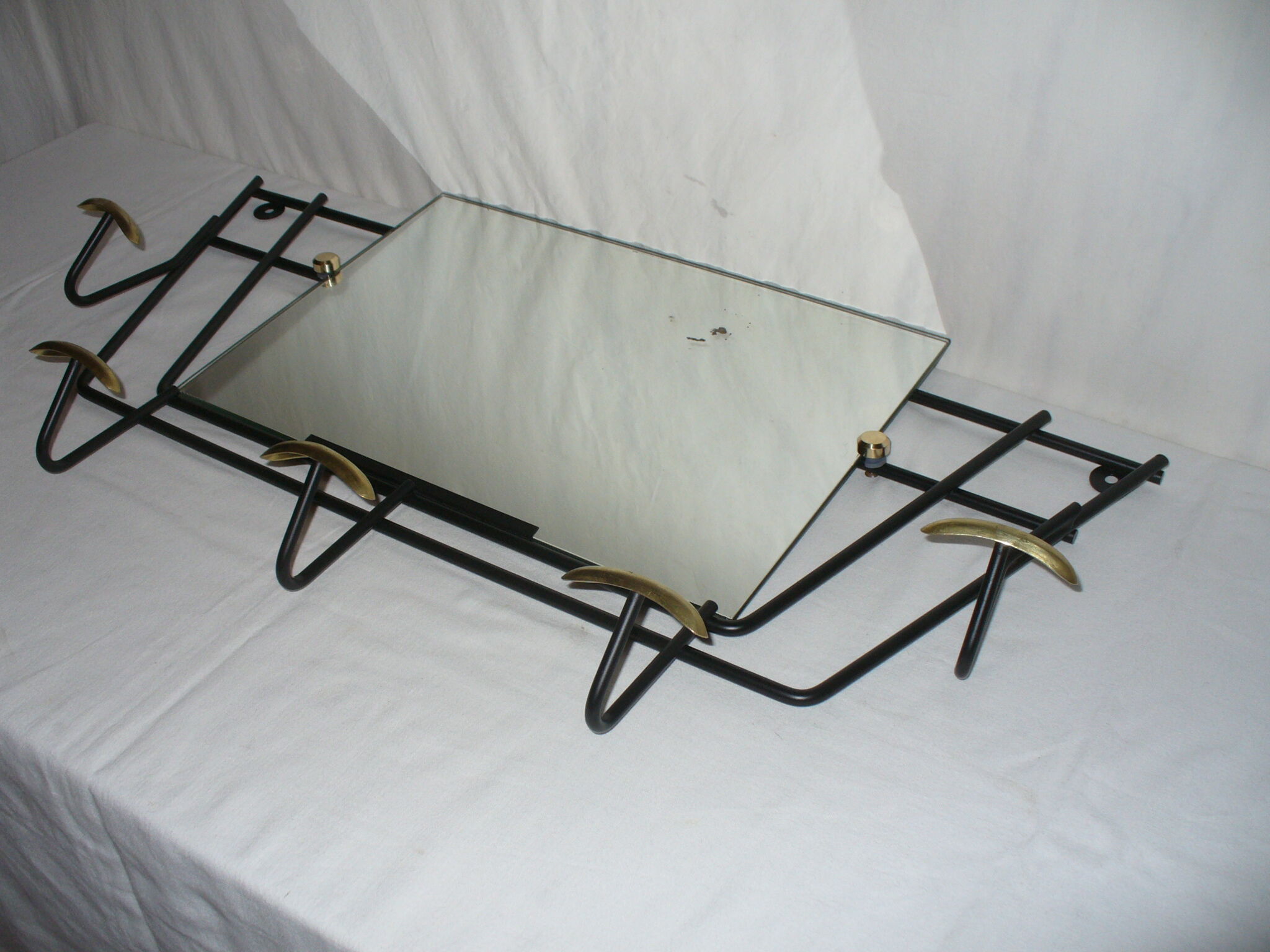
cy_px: 476
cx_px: 635
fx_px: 1357
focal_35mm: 37
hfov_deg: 50.1
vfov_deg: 38.7
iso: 100
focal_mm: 6.1
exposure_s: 1/30
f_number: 2.8
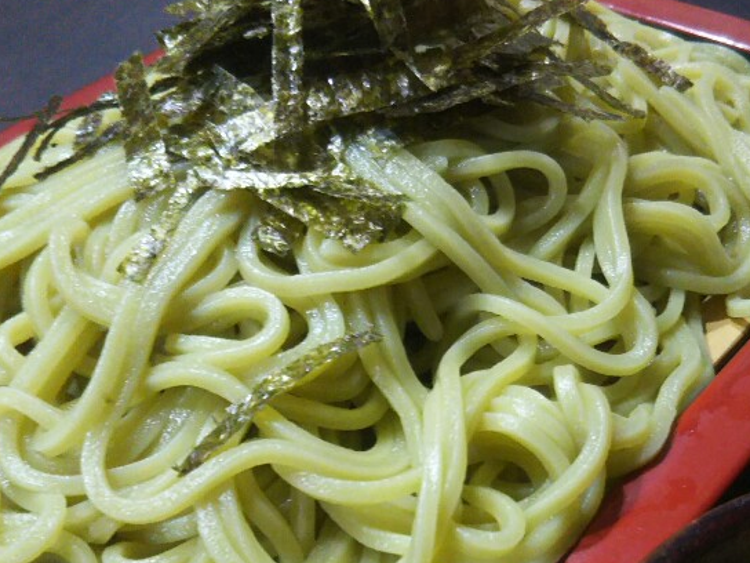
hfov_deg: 35.3
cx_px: 471
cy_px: 419
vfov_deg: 26.7
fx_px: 1170
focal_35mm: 54
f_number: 2.2
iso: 200
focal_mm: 4
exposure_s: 1/30
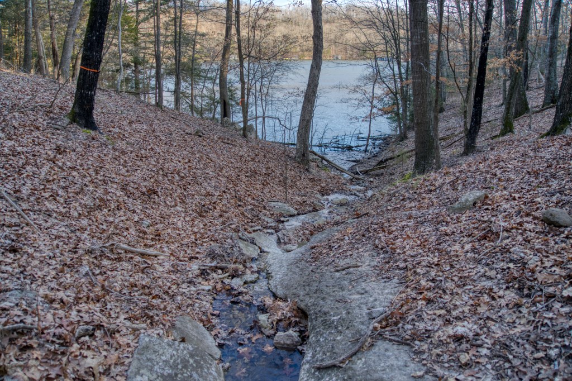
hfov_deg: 73.8
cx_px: 286
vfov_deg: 53.1
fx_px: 381
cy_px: 190
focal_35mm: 24
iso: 100
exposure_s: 1/60
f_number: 4
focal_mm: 24
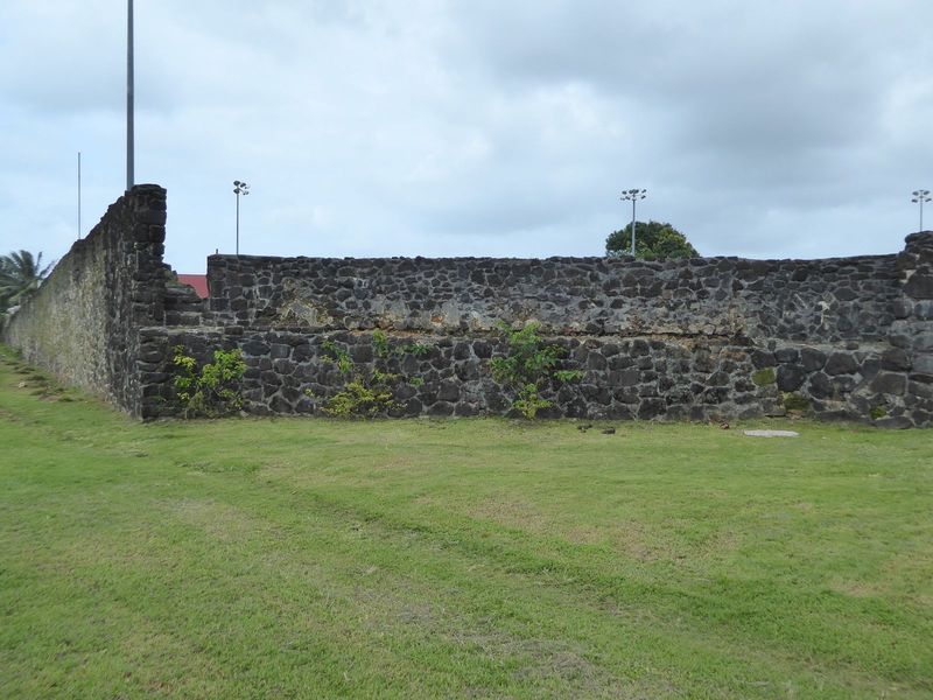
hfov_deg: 61.7
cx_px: 466
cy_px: 350
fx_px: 782
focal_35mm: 29
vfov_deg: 48.2
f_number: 3.5
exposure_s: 1/500
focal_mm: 5
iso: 160
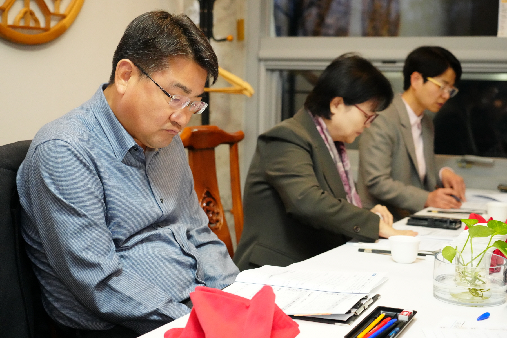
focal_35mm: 57
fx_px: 803
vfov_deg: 23.8
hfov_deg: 35.1
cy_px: 169
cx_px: 254
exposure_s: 1/125
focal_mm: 57
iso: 10000
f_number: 4
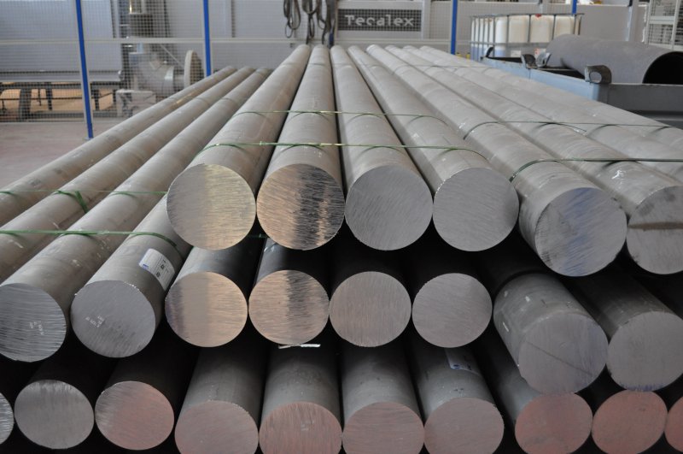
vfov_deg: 36.8
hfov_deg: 53.2
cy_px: 227
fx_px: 682
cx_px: 342
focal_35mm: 36
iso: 1600
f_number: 4
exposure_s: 1/30
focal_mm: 24
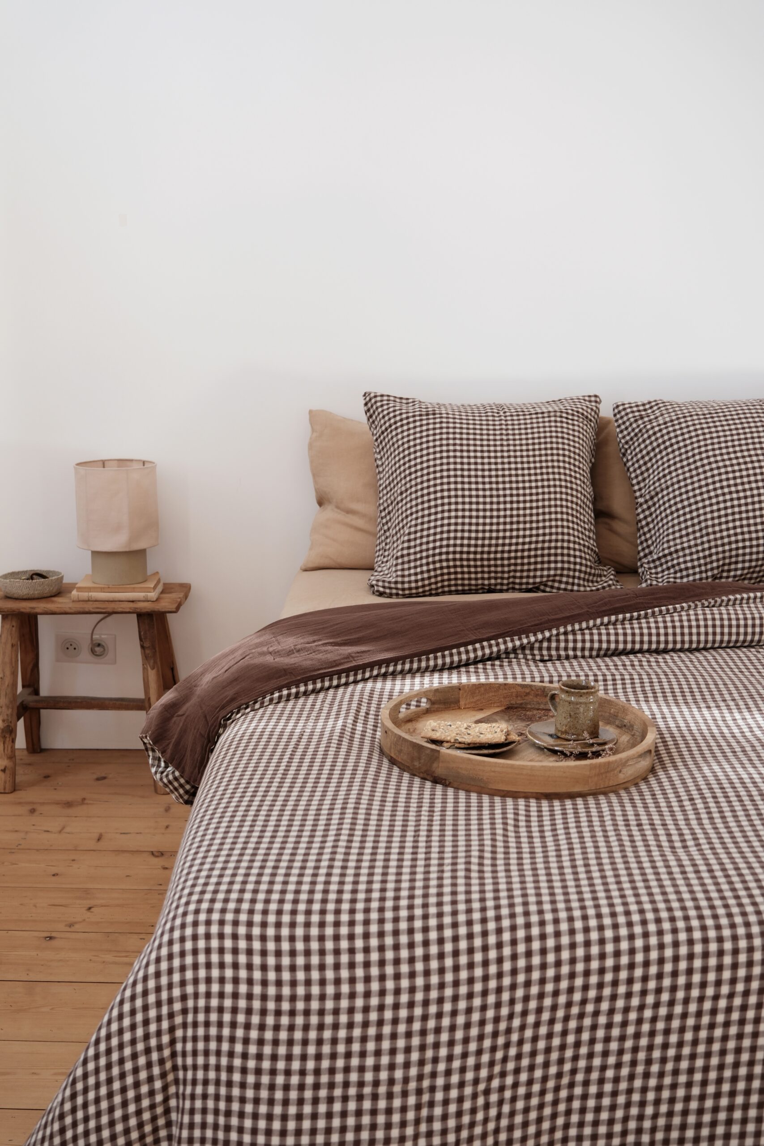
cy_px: 573
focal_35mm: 53
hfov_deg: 25.5
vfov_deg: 37.5
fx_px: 1687
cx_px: 382
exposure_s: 1/52
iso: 1600
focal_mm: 35
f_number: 4
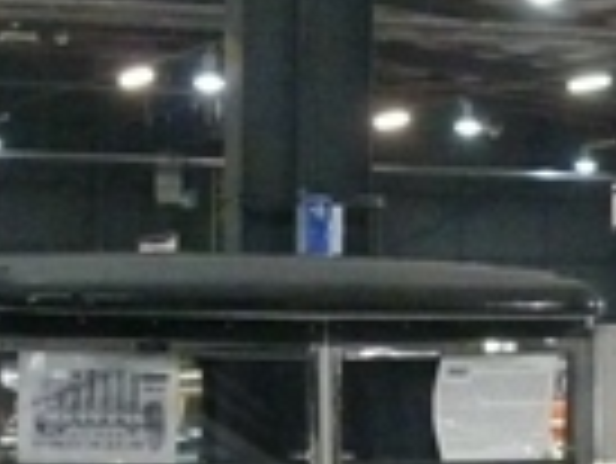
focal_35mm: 163
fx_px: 2903
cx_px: 805
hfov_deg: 11.8
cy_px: 680
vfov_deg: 8.9
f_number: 2.8
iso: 800
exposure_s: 1/25
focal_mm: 7.4
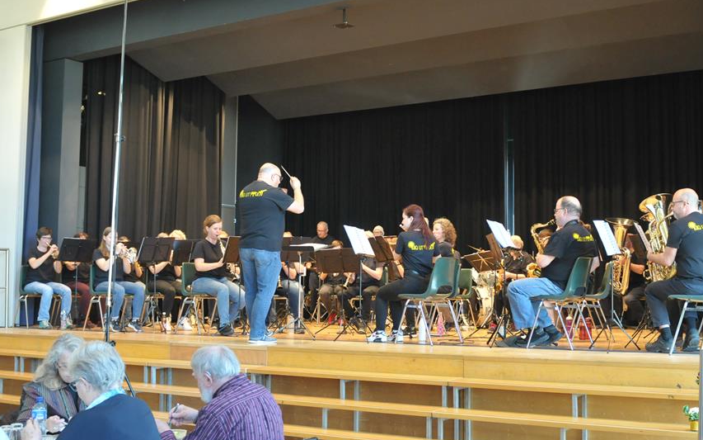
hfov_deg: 45.1
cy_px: 211
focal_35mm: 44
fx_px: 843
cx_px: 409
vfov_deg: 29.2
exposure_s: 1/60
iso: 800
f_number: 3.2
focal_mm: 24
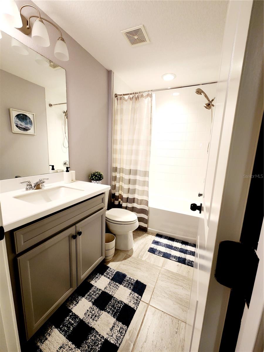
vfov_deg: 106.2
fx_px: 132
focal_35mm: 13
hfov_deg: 89.9
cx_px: 132
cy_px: 176
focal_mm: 2.2
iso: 200
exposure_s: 1/60
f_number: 2.2
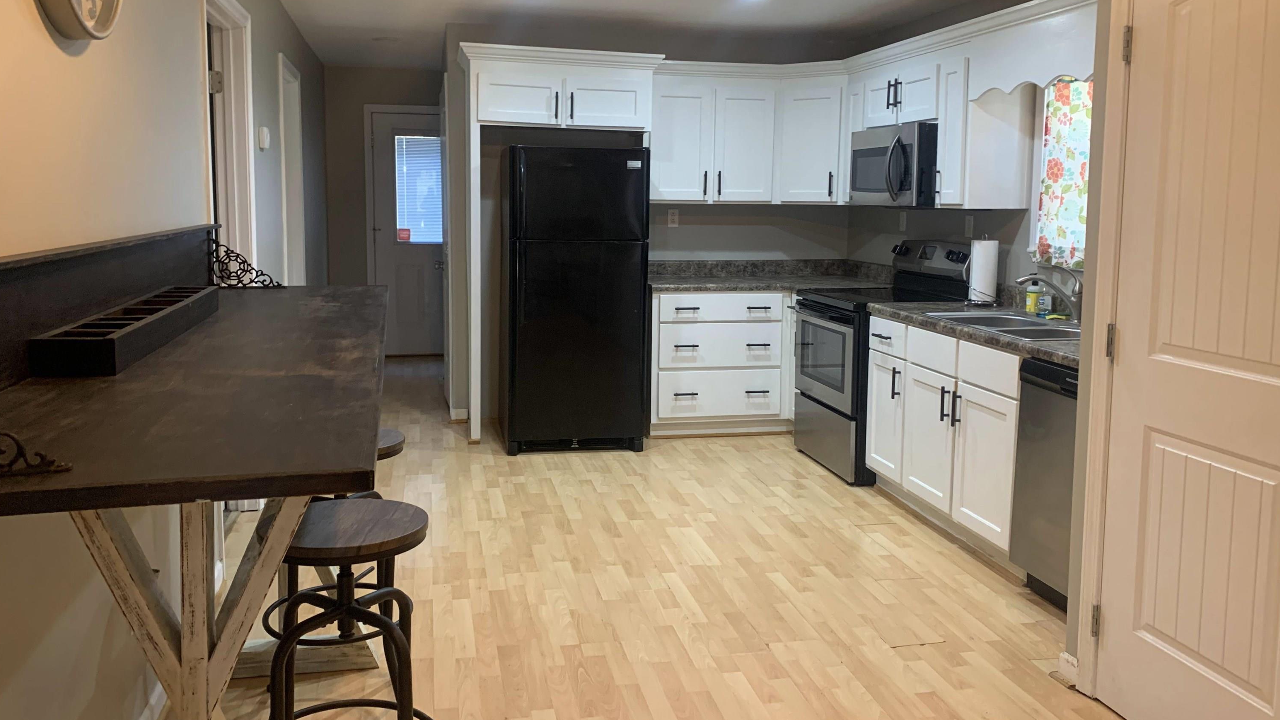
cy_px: 310
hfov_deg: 66.1
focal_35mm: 29
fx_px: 984
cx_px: 642
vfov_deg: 40.1
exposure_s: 1/60
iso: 200
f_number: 1.8
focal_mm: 4.2
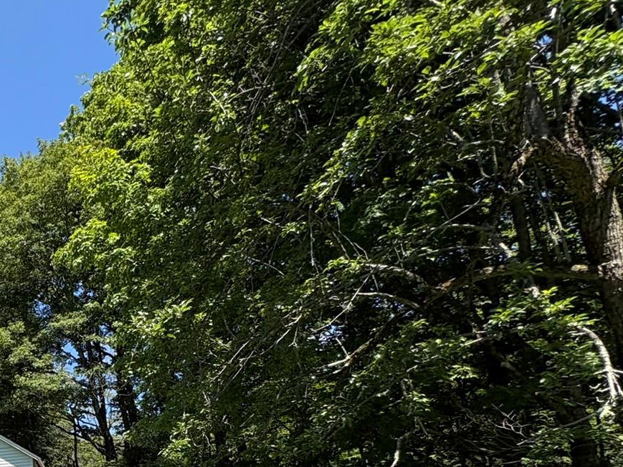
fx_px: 594
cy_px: 514
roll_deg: +3.0
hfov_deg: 41.0
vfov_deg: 36.4
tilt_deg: +3.6
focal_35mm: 33
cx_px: -100
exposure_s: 1/840
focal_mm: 2.22
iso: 50
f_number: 2.2
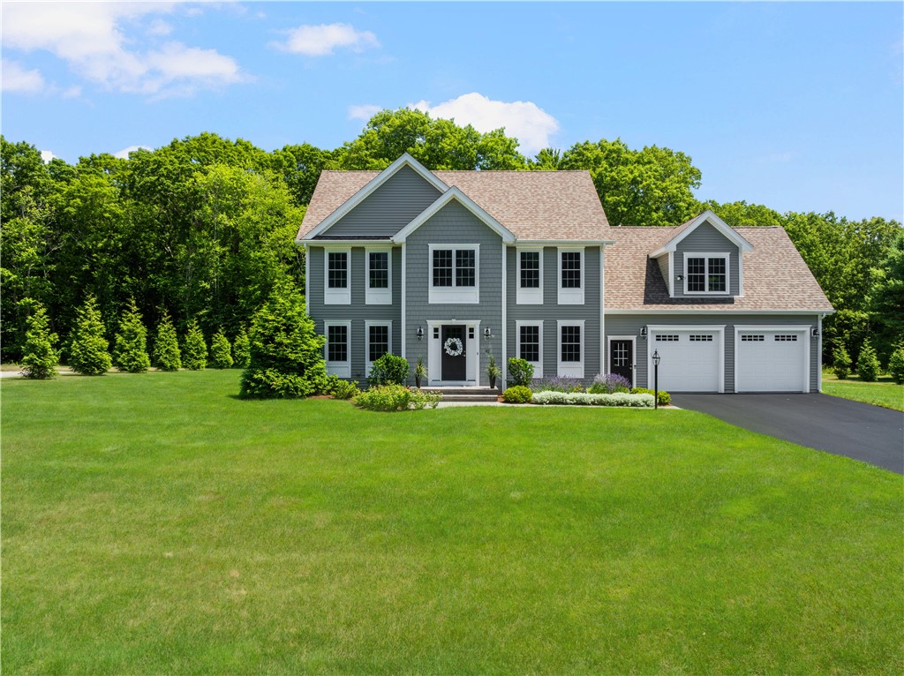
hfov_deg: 71.6
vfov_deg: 56.7
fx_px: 626
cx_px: 452
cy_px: 338
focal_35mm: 24
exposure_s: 1/80
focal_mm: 12.29
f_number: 5
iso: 100
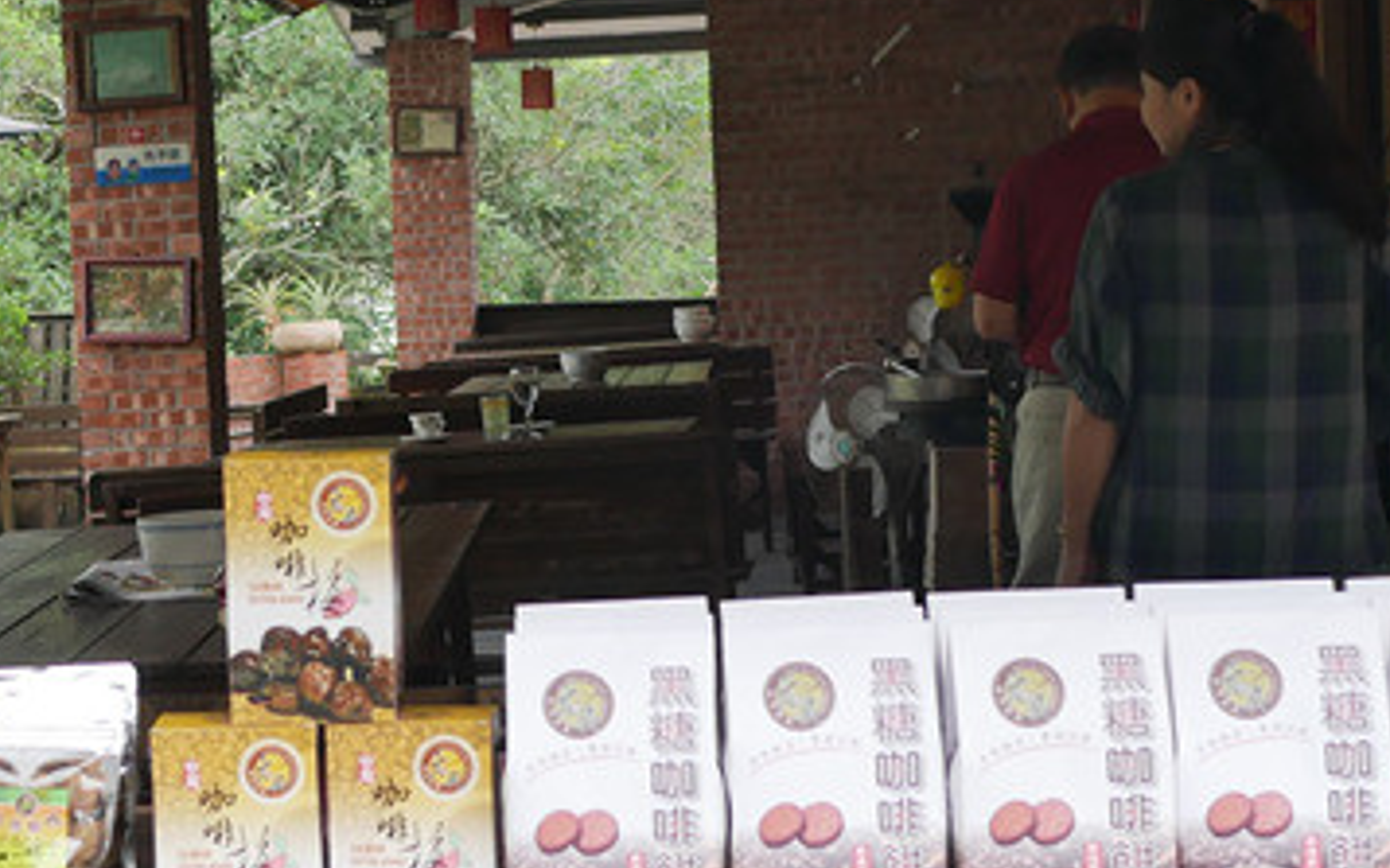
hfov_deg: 23.0
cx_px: 280
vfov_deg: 14.7
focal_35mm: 89
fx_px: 3371
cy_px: 401
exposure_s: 1/320
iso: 200
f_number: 2.8
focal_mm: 15
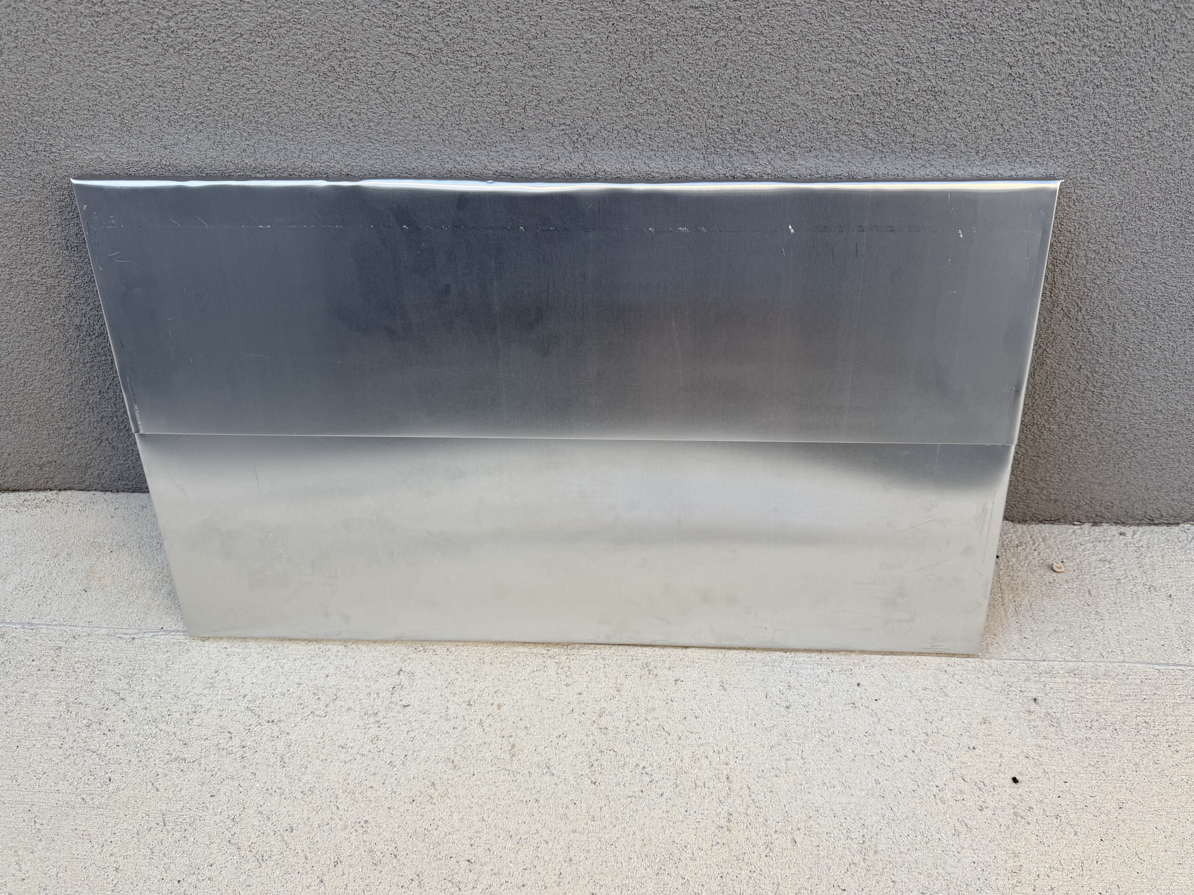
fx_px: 897
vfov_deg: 53.0
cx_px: 645
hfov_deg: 67.2
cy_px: 461
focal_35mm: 26
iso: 64
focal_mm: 6.76
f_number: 1.78
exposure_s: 1/259
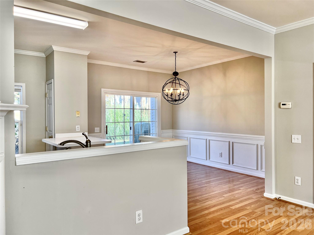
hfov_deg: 67.3
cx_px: 157
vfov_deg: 53.1
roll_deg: +0.7
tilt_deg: -0.6
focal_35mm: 26
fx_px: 236
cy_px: 118
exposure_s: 1/147
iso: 64
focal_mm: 5.7
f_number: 1.5
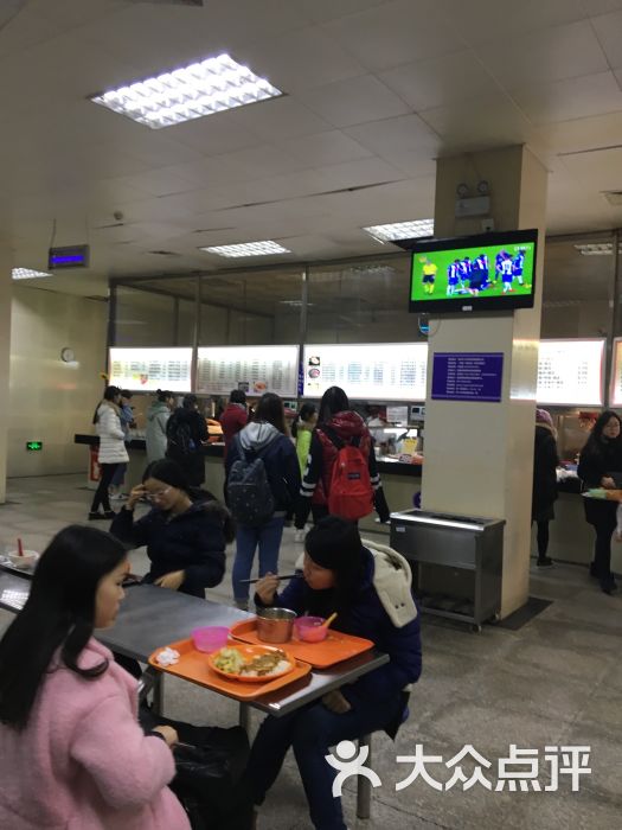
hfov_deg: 48.2
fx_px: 695
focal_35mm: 29
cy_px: 415
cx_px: 311
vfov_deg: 61.7
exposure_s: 1/33
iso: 100
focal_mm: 4.15
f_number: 2.2
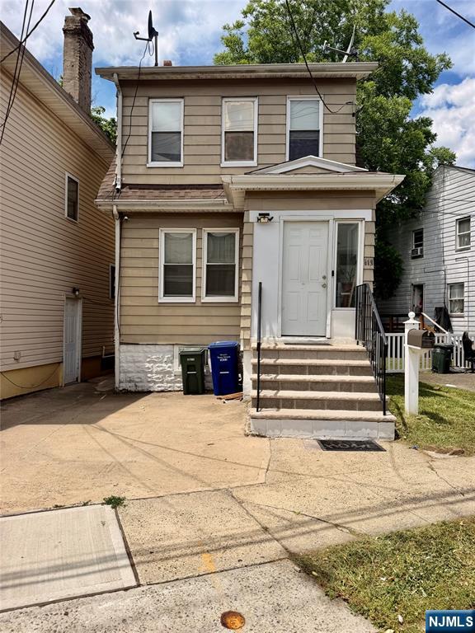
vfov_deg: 71.6
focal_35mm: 24
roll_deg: -1.1
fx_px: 439
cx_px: 238
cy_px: 316
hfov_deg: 56.8
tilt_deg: +0.4
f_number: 1.78
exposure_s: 1/6173
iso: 80
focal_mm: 6.76
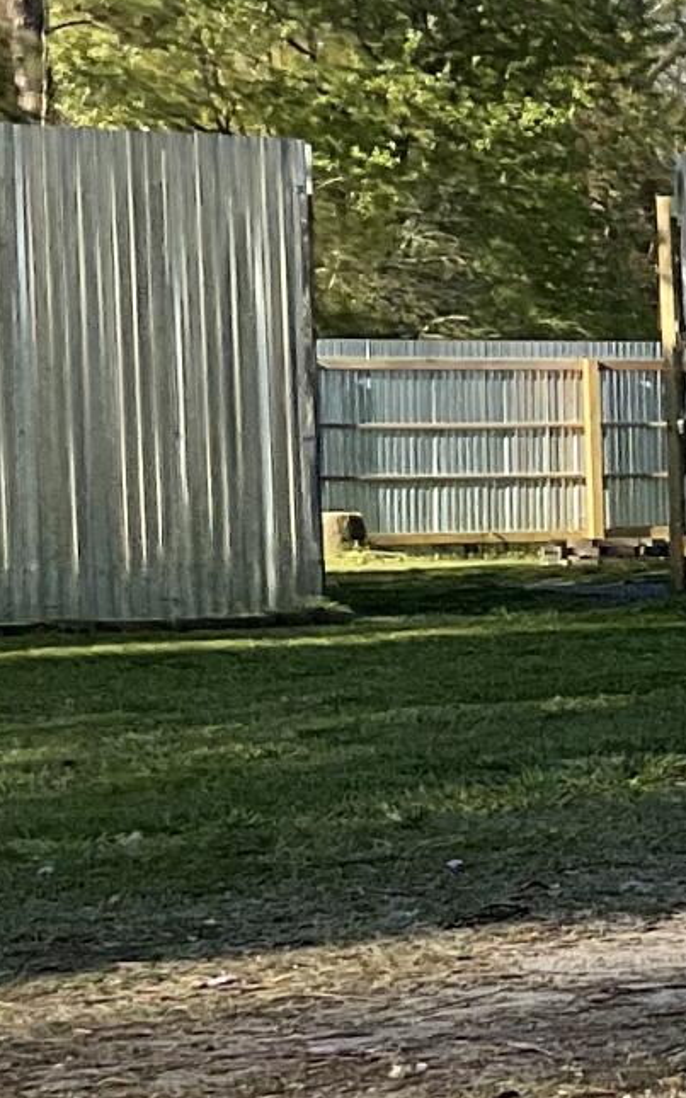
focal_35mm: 143
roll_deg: +1.1
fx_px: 4279
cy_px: 759
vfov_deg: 14.6
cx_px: 1454
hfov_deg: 8.6
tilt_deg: -4.3
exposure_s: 1/728
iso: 16
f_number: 1.8
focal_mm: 3
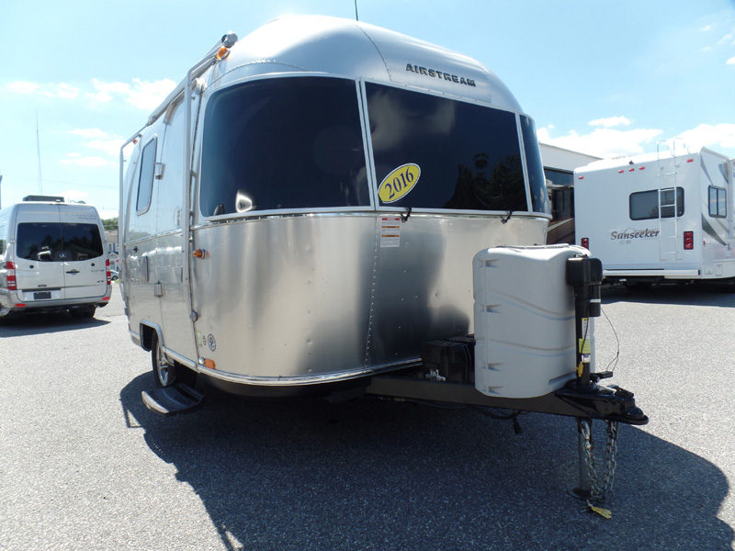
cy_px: 276
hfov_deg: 73.9
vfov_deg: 58.9
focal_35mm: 23
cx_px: 368
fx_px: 488
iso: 80
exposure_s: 1/500
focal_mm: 4.1
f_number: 3.2
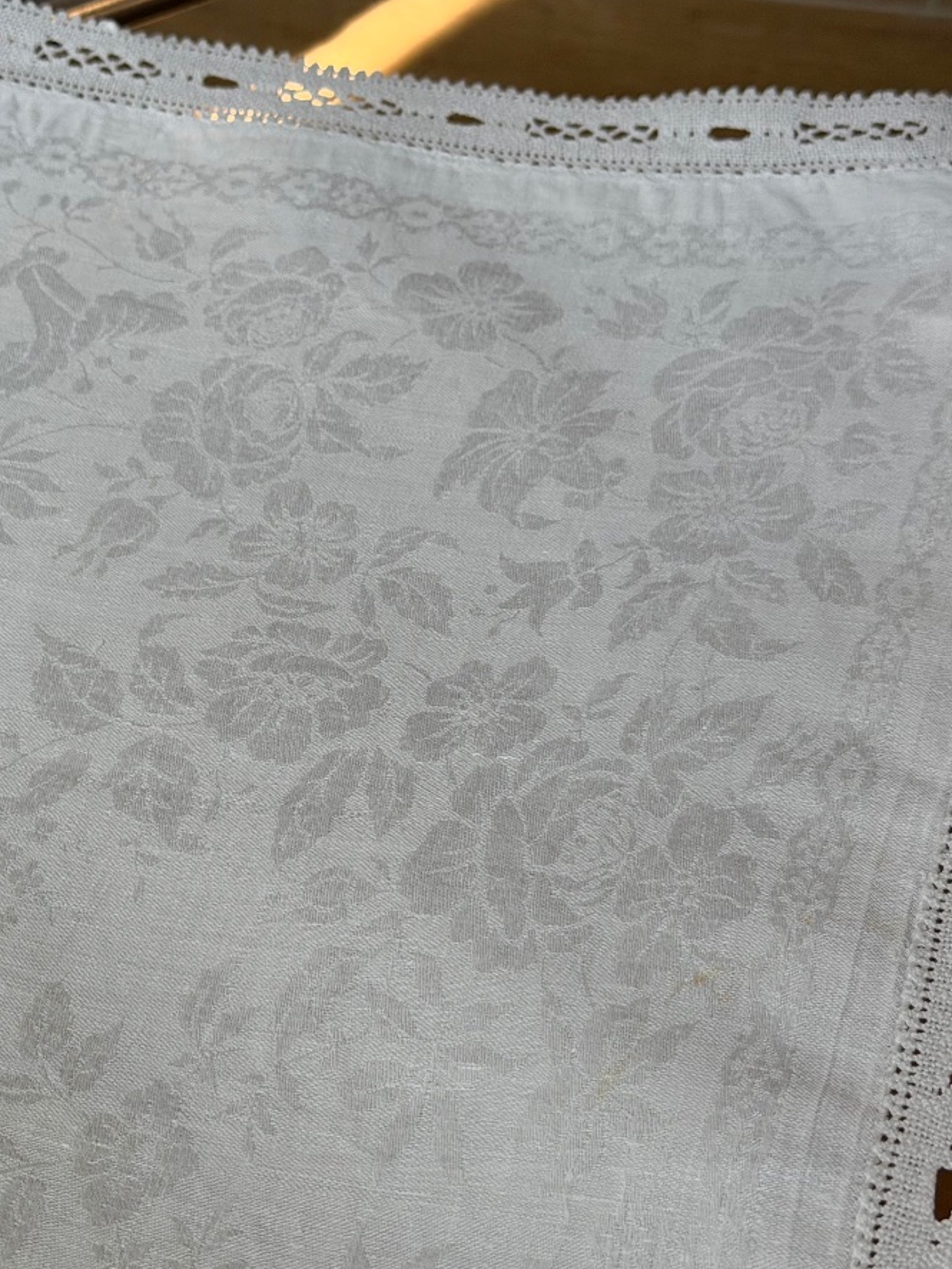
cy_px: 629
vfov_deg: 29.8
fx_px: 2382
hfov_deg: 22.5
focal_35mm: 65
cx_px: 336
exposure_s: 1/179
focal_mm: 6.76
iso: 50
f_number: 1.78
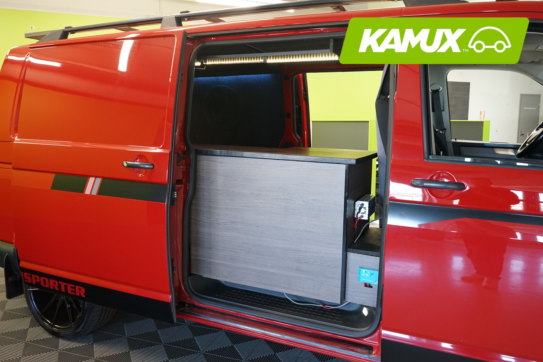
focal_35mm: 28
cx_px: 272
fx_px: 422
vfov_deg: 46.4
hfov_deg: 65.5
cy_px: 181
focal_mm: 28
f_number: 6.3
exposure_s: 1/30
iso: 3200
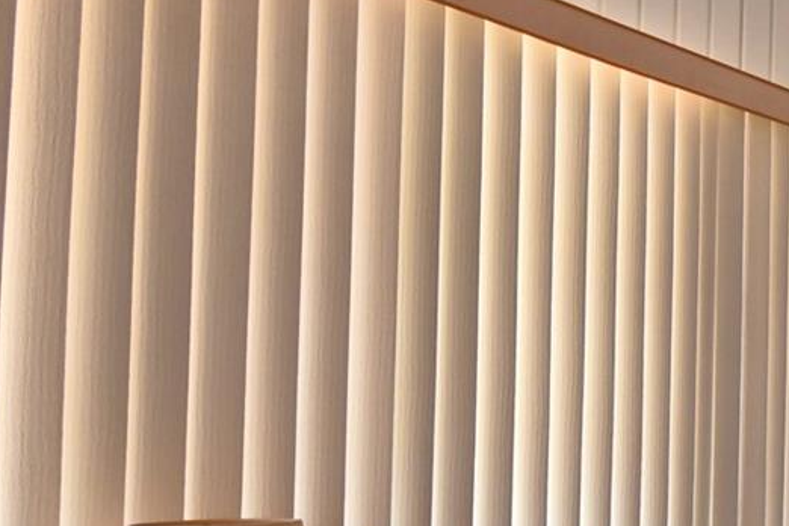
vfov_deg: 28.7
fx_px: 1008
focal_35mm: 46
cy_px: 405
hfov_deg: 33.9
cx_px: 961
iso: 400
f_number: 4.5
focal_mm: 10
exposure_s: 1/80
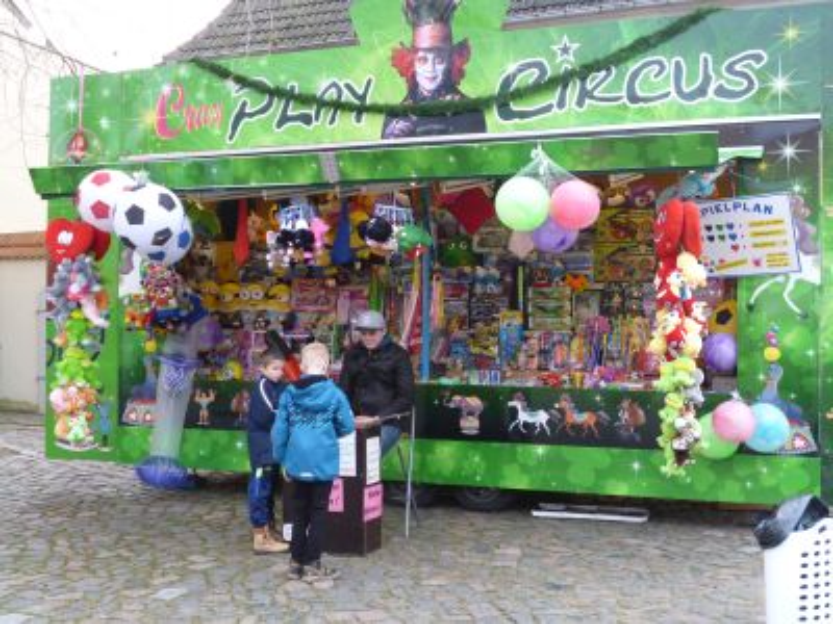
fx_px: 1059
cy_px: 312
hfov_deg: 42.9
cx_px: 416
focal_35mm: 44
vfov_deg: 32.9
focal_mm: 7.9
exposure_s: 1/80
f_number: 3.4
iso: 200
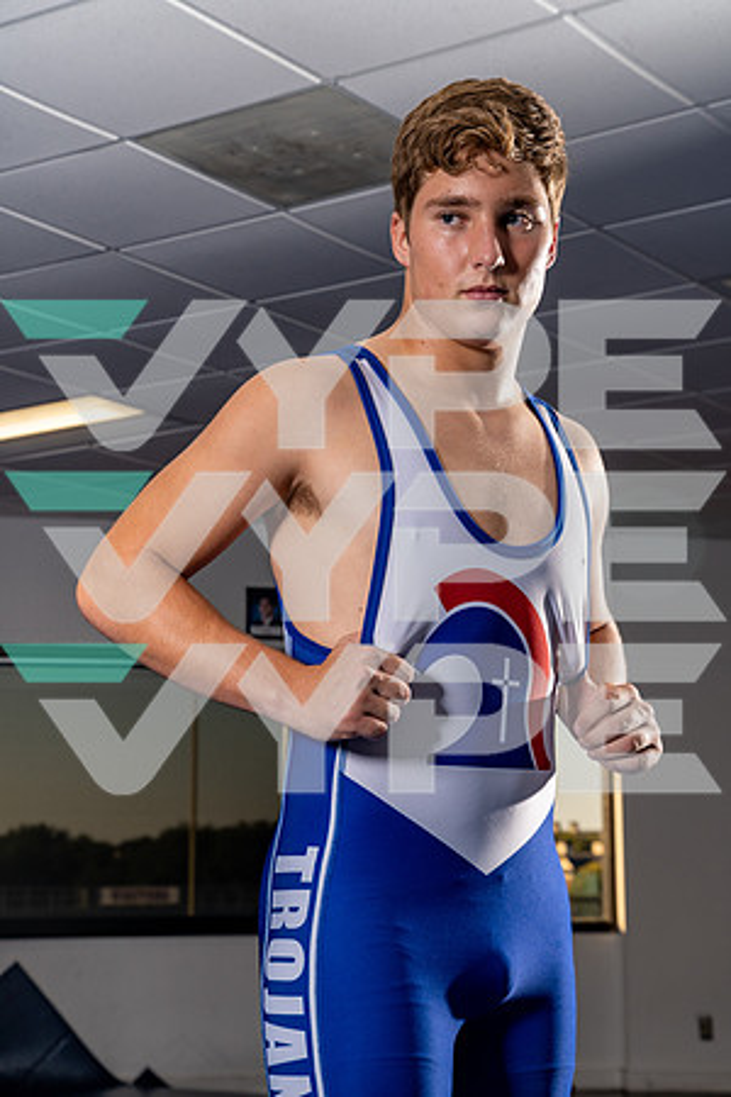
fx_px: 2041
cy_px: 548
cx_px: 366
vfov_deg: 30.1
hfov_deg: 20.3
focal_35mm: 67
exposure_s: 1/250
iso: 200
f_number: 8
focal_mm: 67
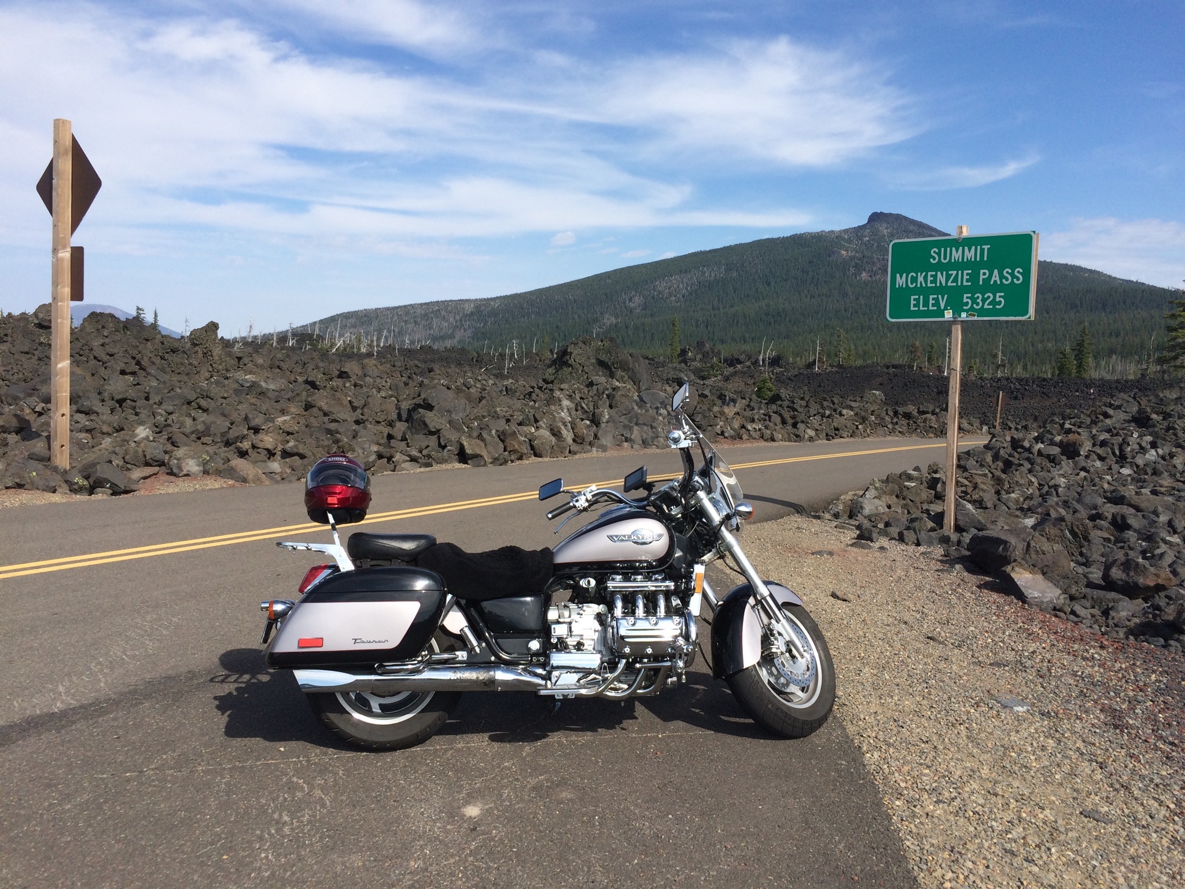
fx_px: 993
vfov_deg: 48.2
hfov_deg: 61.7
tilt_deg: -5.4
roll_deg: -2.0
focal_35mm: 29
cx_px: 592
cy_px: 444
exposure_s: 1/2283
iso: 32
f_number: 2.2
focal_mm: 4.15
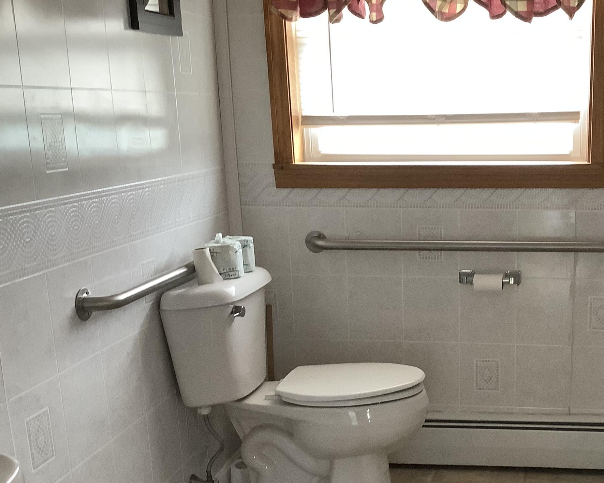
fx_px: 876
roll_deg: -0.4
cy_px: 338
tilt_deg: -13.3
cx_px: 472
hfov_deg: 36.9
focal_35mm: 49
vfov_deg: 30.5
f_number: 2.4
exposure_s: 1/33
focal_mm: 3.3
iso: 250
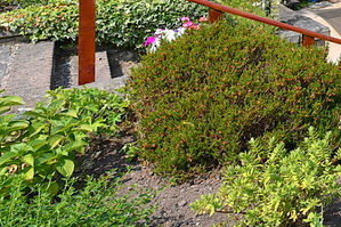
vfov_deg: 22.9
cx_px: 547
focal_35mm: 48
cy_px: -111
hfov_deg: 25.9
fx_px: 454
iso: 250
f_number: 11
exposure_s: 1/500
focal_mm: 14
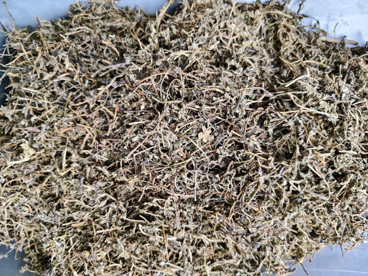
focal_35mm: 23
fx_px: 245
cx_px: 184
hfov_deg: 73.9
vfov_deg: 58.9
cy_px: 138
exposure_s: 1/285
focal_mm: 5.56
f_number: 1.88
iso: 71
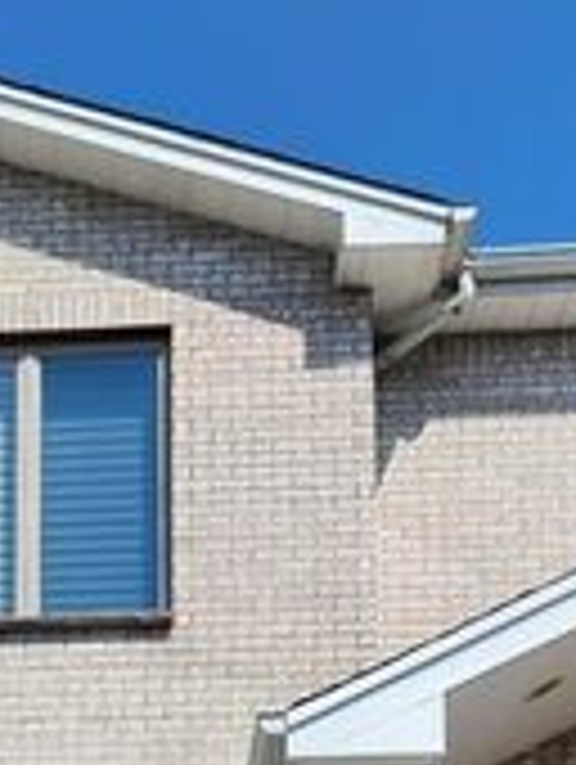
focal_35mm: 90
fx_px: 1992
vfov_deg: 19.0
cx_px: -108
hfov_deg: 15.8
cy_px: 1159
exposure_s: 1/1361
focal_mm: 6.4
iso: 12
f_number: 1.8
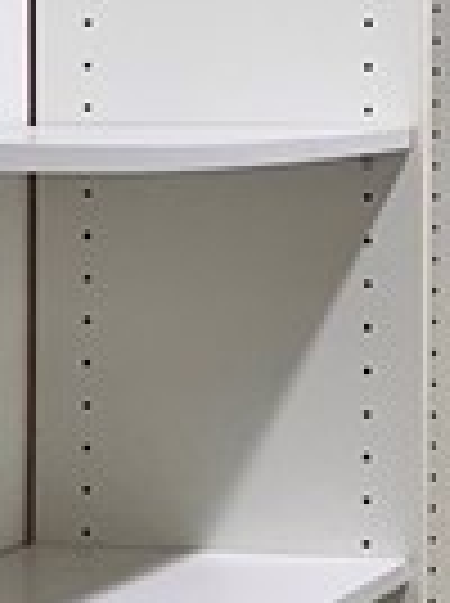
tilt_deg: -0.6
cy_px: 207
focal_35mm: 184
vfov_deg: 10.8
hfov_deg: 8.0
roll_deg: -0.6
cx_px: 540
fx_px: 3199
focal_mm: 6.86
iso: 100
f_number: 1.78
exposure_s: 1/120
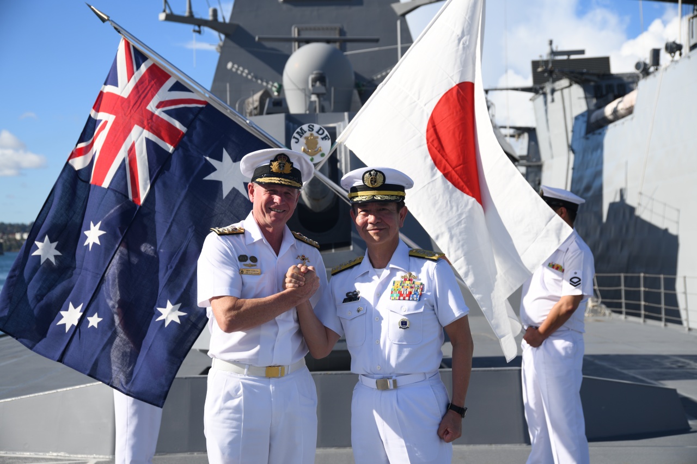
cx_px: 348
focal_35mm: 62
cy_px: 232
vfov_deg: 21.9
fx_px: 1200
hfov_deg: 32.4
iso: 72
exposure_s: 1/400
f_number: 6.3
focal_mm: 62
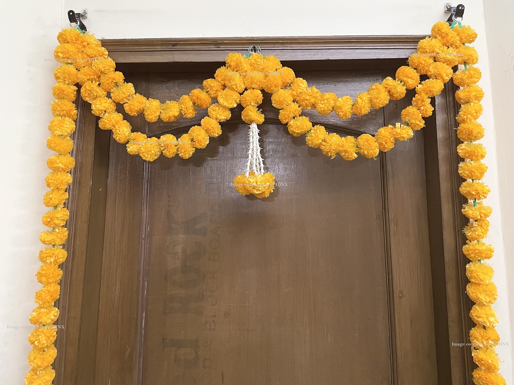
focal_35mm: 26
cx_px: 257
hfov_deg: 67.3
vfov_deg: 53.1
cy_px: 192
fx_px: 386
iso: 500
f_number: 1.6
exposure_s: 1/50
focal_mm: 4.2
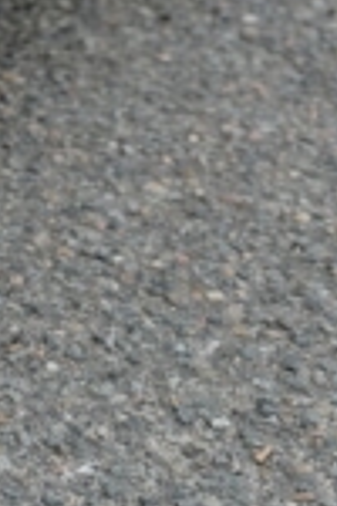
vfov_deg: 13.7
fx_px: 1853
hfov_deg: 9.7
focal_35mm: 132
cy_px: -437
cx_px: -342
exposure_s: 1/100
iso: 100
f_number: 3.5
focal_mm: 28
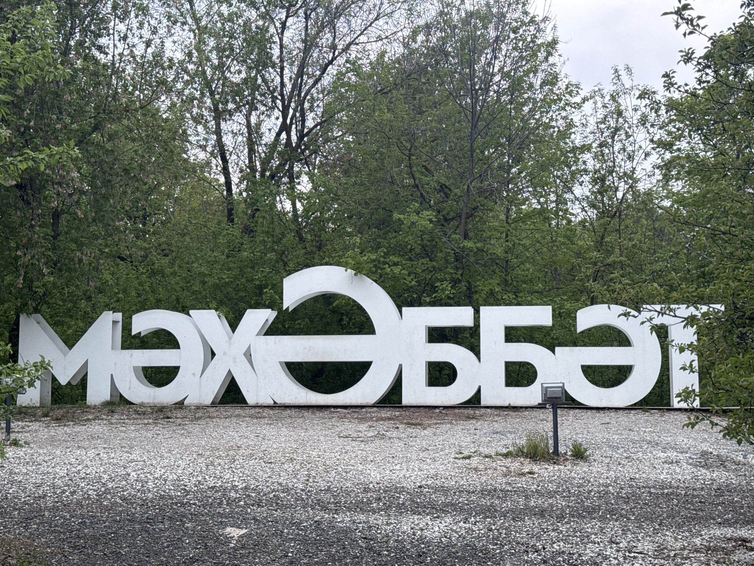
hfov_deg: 39.7
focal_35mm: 48
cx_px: 377
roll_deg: +0.0
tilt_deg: +5.5
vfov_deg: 30.3
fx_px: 1046
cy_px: 283
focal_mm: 6.76
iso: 125
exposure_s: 1/60
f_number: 1.78
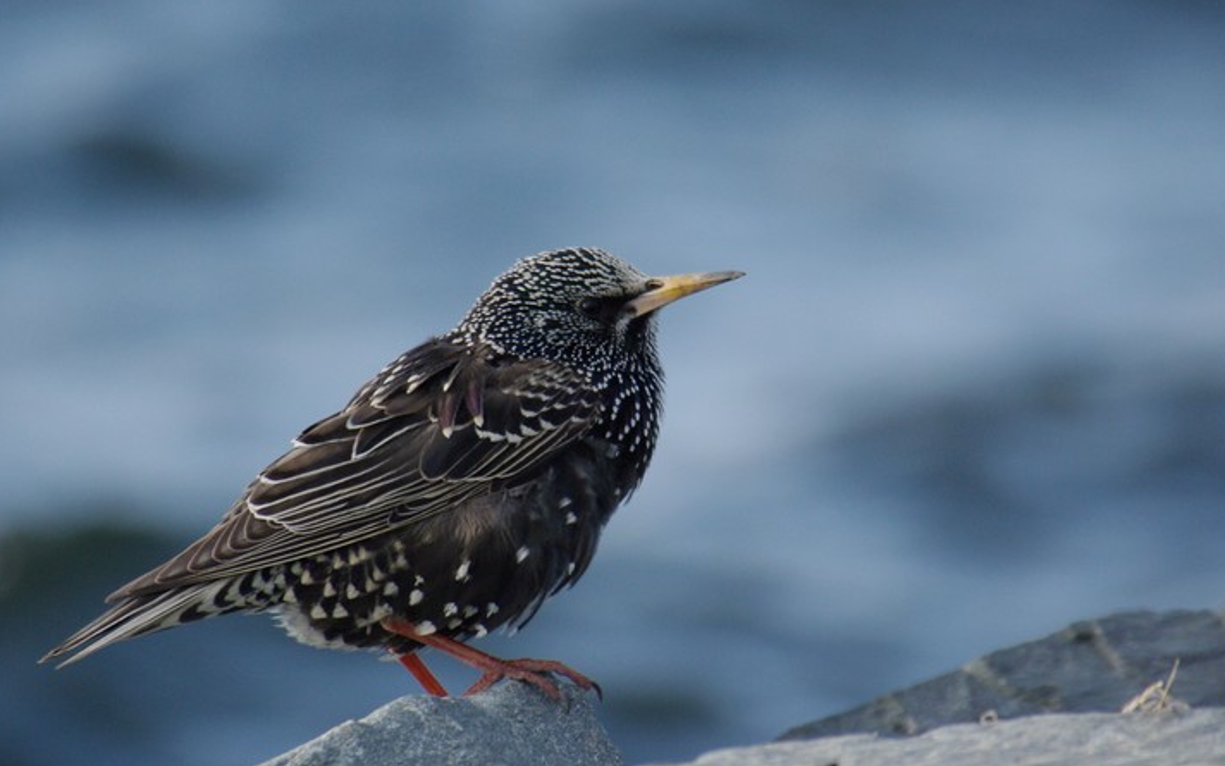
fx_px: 17227
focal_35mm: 516
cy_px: 457
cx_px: 640
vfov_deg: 2.5
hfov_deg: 4.1
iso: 200
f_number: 6.7
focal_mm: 300
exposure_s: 1/160
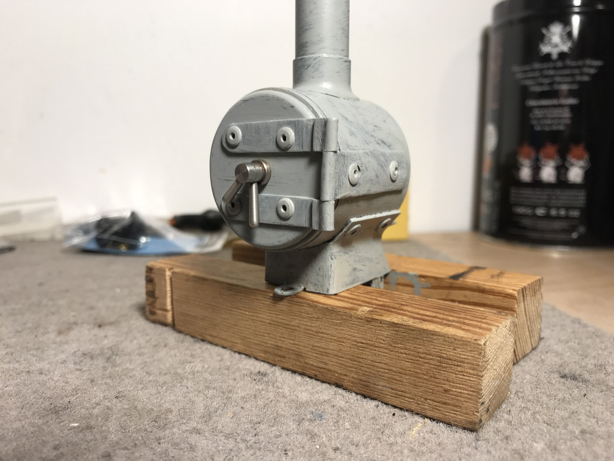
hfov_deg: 63.4
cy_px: 230
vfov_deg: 49.7
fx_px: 497
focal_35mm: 28
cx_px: 307
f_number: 1.8
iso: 32
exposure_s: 1/50
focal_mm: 3.99
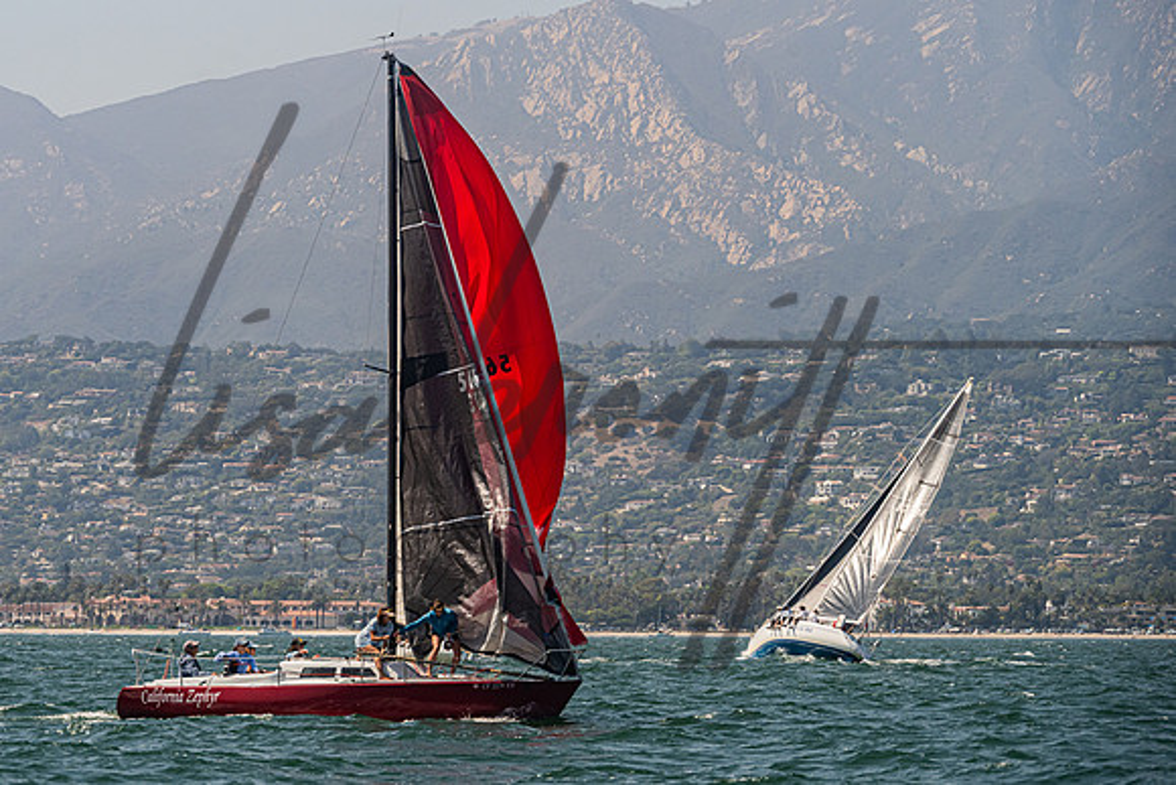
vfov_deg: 6.4
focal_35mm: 216
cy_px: 354
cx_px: 437
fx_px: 7072
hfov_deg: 9.5
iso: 400
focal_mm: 165
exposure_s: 1/2000
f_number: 8
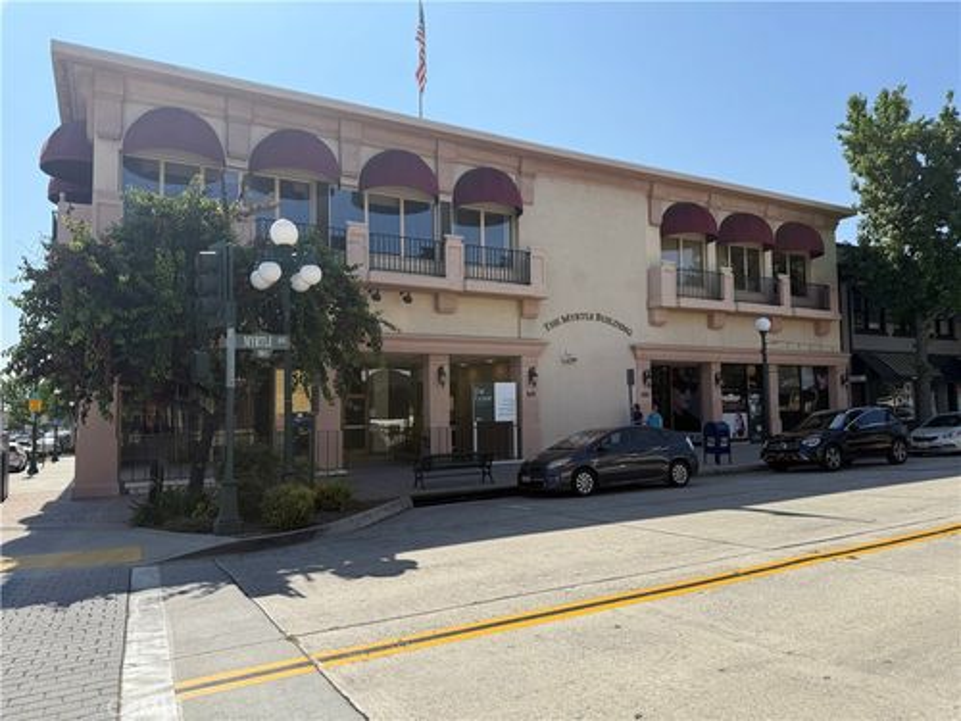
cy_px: 360
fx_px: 666
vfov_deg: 56.8
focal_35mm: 24
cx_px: 480
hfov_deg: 71.6
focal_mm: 6.76
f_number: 1.78
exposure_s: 1/4167
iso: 80
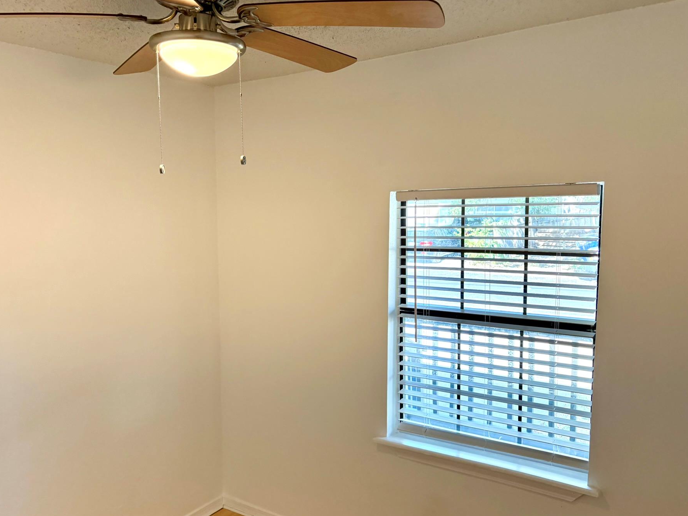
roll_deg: +1.2
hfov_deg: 59.9
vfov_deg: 46.8
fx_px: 596
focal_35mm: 30
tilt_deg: -5.1
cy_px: 272
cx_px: 321
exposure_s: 1/191
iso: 125
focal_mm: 5.96
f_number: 1.6
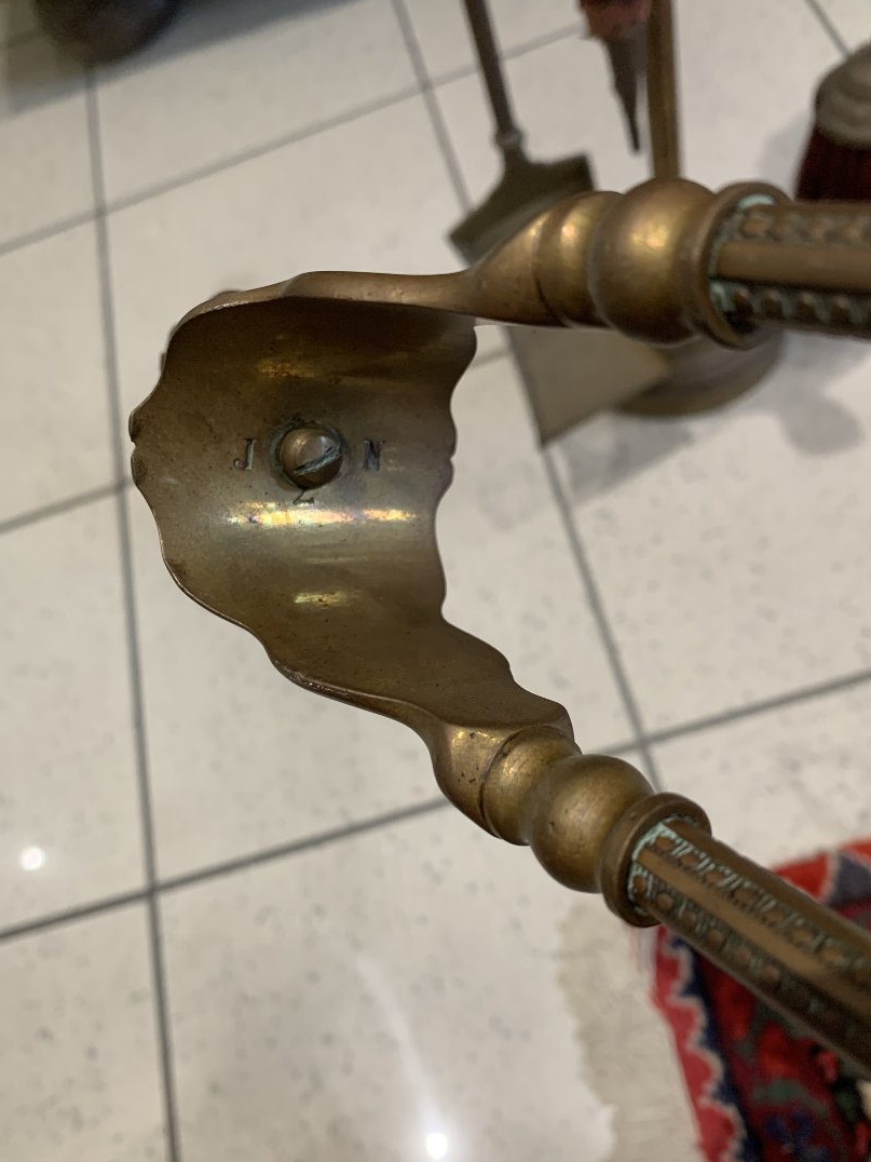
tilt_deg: -60.2
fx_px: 973
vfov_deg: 61.6
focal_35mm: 29
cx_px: 446
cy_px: 608
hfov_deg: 48.2
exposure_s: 1/50
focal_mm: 4.25
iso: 80
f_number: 1.8
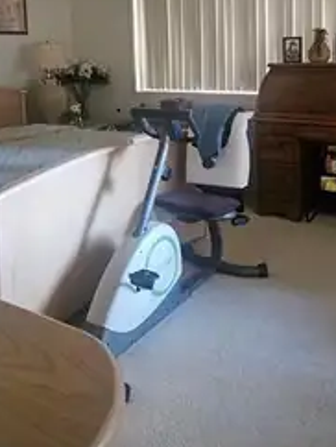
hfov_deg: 37.8
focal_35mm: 38
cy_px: 109
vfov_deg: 47.0
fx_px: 491
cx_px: 183
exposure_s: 1/40
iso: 640
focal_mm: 5.4
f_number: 1.8
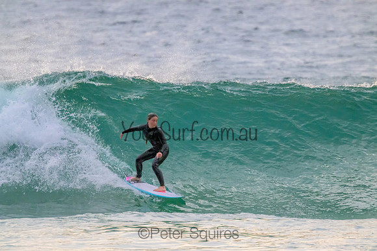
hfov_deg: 2.6
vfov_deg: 1.7
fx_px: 8379
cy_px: 126
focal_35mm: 800
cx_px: 188
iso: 12800
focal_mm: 800
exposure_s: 1/2000
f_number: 11
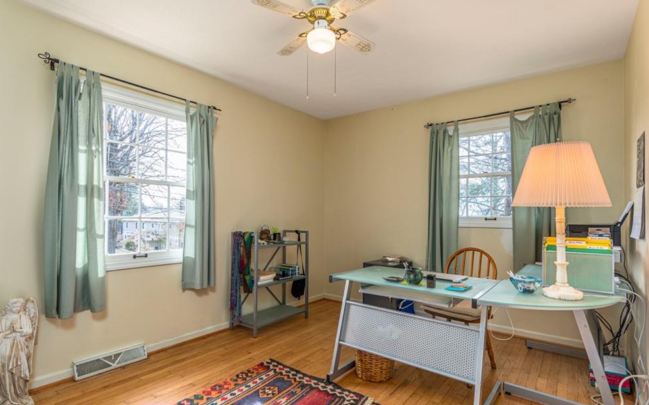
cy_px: 208
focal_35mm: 18
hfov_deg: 91.1
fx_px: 318
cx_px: 334
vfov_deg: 65.0
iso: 320
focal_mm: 17
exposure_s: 1/100
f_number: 7.1
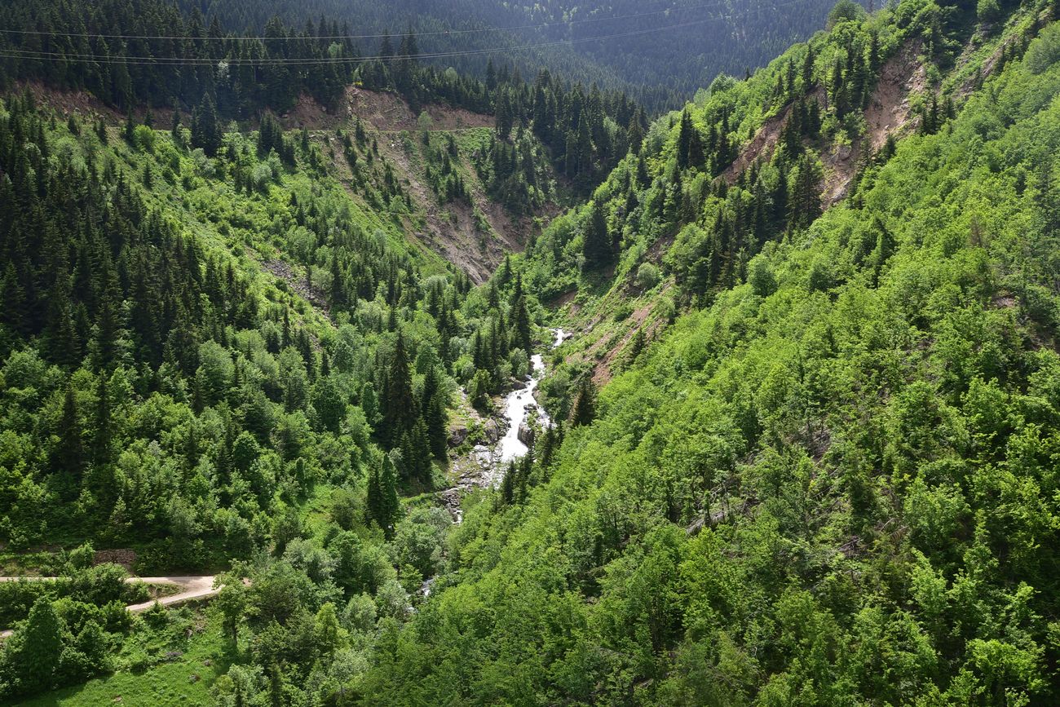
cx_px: 530
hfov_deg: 39.6
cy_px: 354
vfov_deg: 27.0
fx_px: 1472
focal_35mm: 50
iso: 320
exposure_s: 1/125
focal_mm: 50
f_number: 16
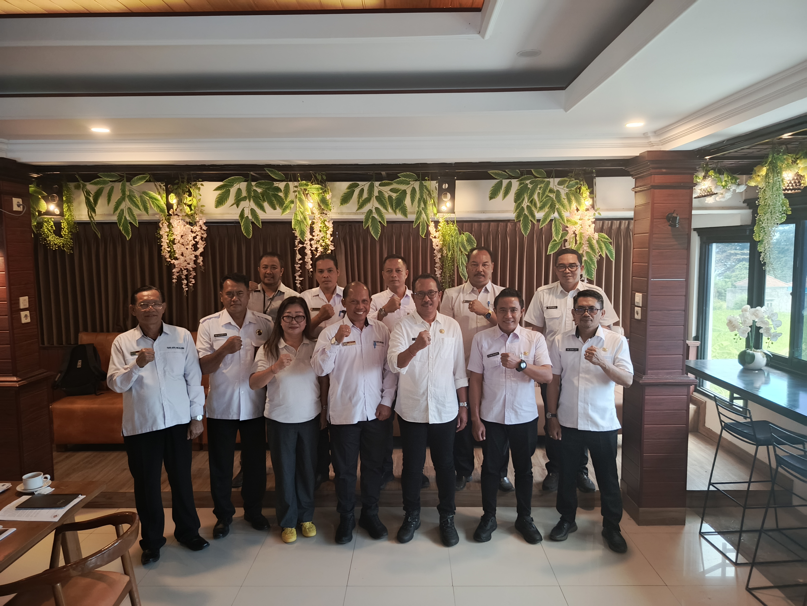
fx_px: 560
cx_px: 404
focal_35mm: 24
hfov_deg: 71.6
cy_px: 303
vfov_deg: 56.8
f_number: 1.75
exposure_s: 1/50
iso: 2167
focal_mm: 5.25
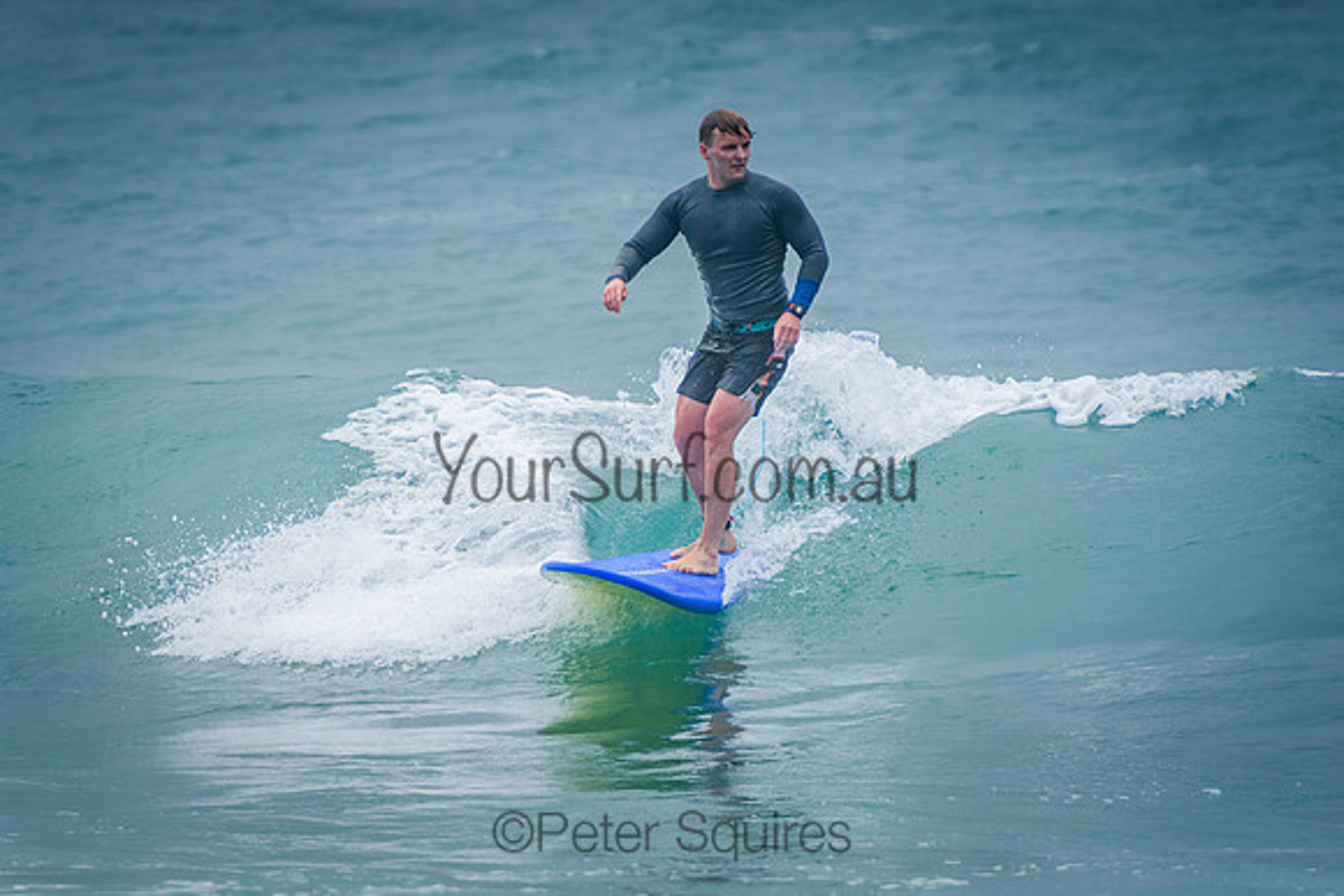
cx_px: 672
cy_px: 448
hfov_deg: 3.4
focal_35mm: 600
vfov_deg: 2.3
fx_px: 22404
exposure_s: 1/2000
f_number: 5.6
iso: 360
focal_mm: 400
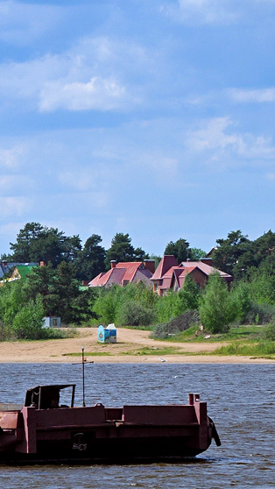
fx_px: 5471
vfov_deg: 5.1
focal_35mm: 422
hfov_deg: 2.9
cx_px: -133
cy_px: 323
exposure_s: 1/250
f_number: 8
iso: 250
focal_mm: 125
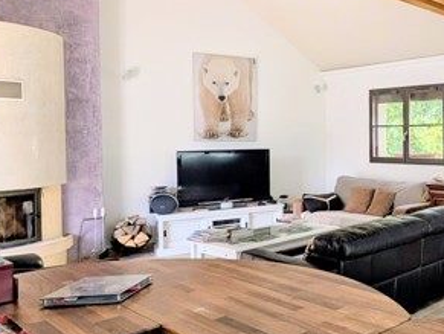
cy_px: 142
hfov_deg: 44.6
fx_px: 424
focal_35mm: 33
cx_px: 468
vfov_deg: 42.9
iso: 52
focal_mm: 2.02
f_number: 1.7
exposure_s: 1/723
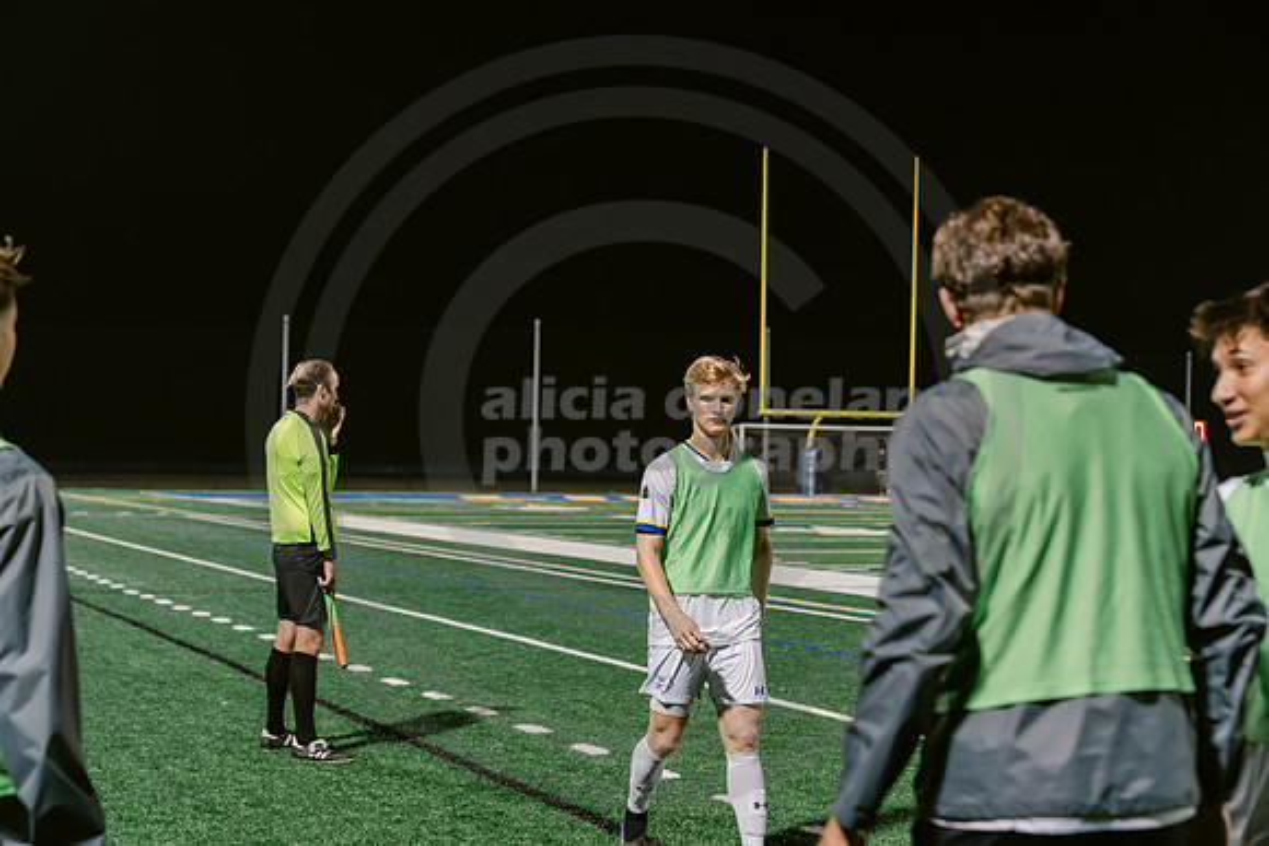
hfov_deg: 28.8
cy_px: 423
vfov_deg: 19.5
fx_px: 2468
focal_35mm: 70
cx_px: 634
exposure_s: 1/160
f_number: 4
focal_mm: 70
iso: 2500
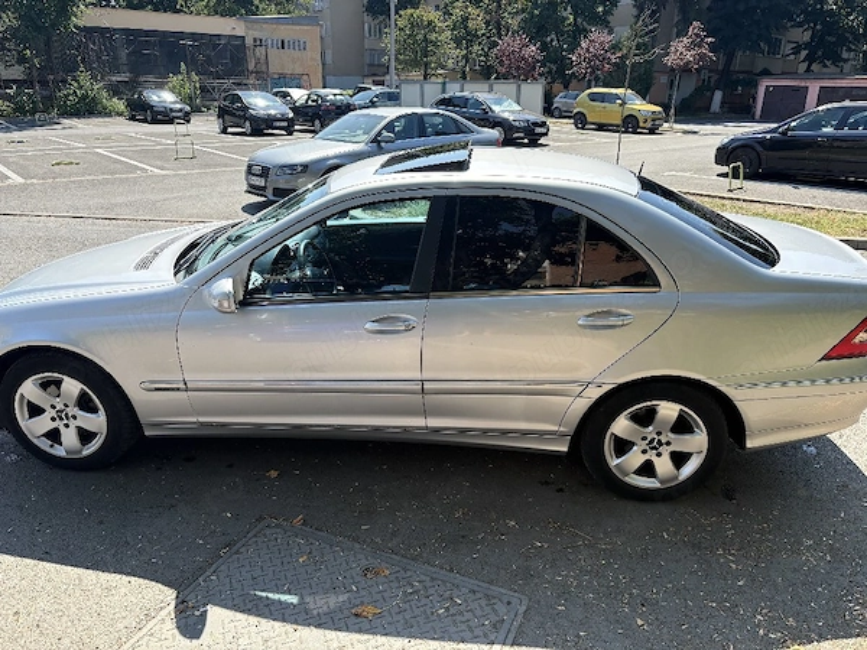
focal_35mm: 26
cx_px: 434
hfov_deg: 67.3
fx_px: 651
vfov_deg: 53.1
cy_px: 325
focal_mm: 5.96
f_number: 1.6
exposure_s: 1/2000
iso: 64
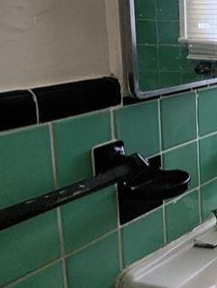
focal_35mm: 54
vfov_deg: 35.0
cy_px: 85
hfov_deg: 18.7
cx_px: 421
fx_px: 451
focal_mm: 2.2
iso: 320
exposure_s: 1/30
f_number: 2.2
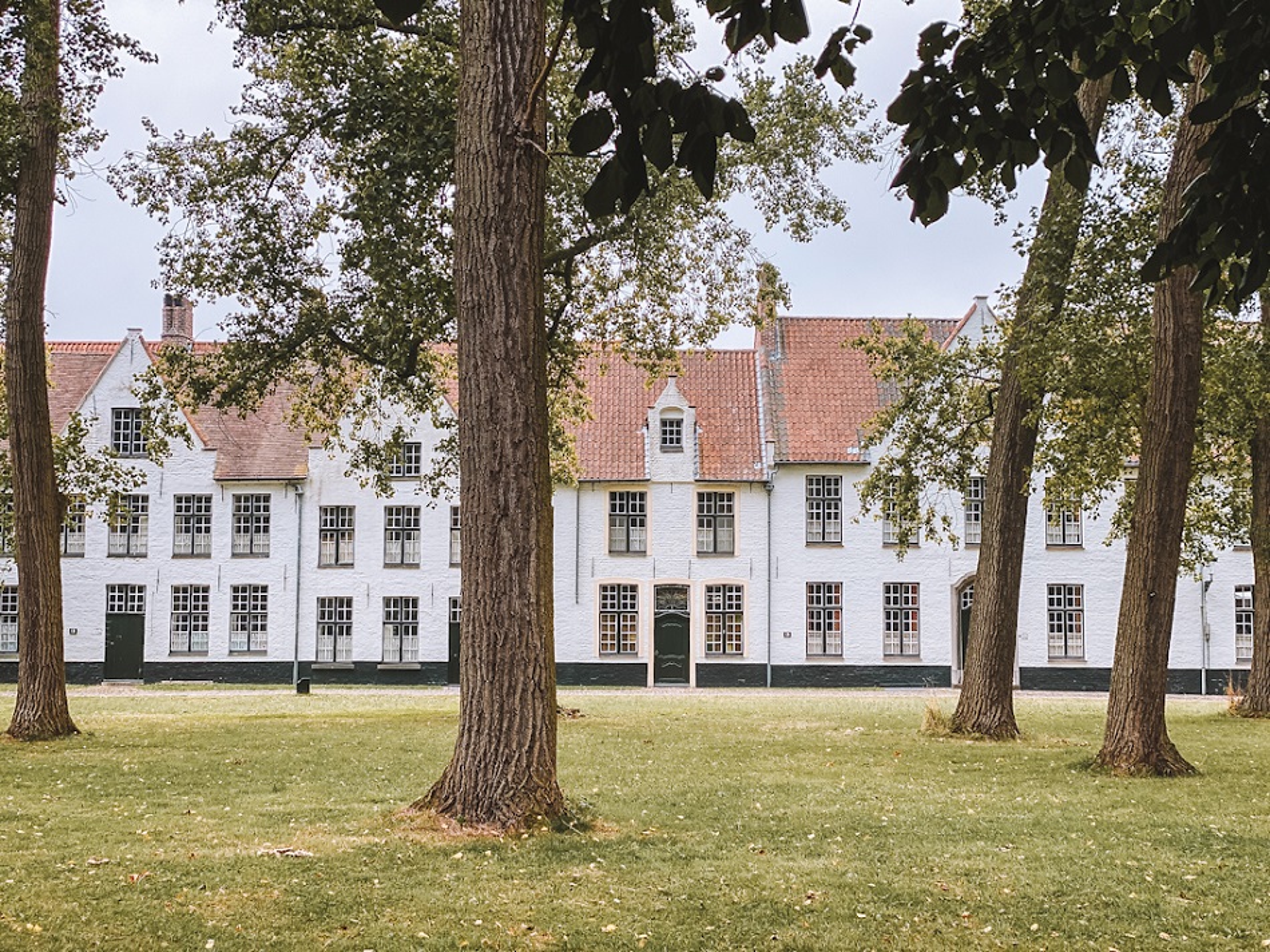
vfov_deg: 28.0
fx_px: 1907
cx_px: 635
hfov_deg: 36.8
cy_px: 476
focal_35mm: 52
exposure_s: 1/310
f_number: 2
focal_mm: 6
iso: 20
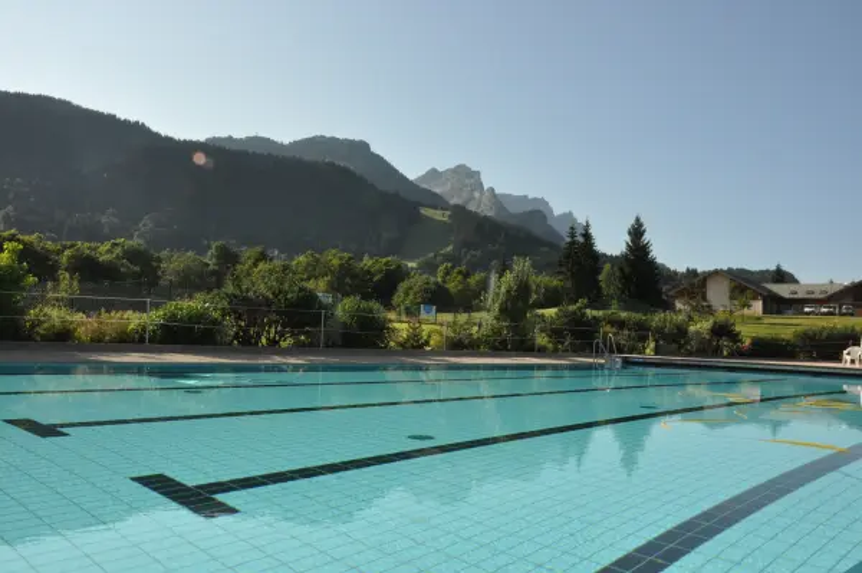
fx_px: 754
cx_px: 431
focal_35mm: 32
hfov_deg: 59.5
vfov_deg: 41.6
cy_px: 286
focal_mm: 21
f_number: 25
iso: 800
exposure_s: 1/200
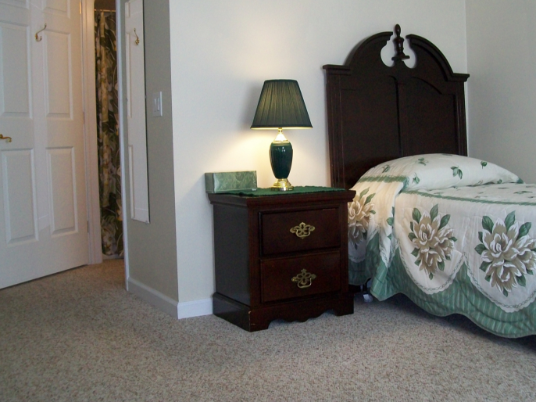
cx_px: 281
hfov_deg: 44.8
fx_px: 650
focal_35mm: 42
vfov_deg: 34.3
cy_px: 176
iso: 160
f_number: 2.7
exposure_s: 1/60
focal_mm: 6
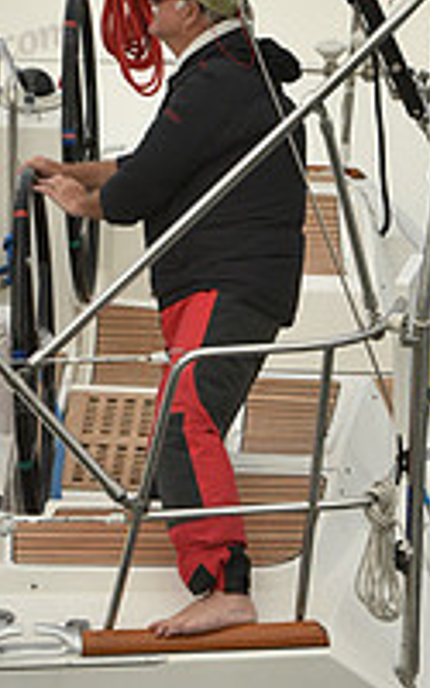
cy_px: 213
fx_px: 6431
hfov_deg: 3.8
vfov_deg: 6.1
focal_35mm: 343
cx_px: 253
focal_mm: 116
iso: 500
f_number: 6.3
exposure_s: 1/640
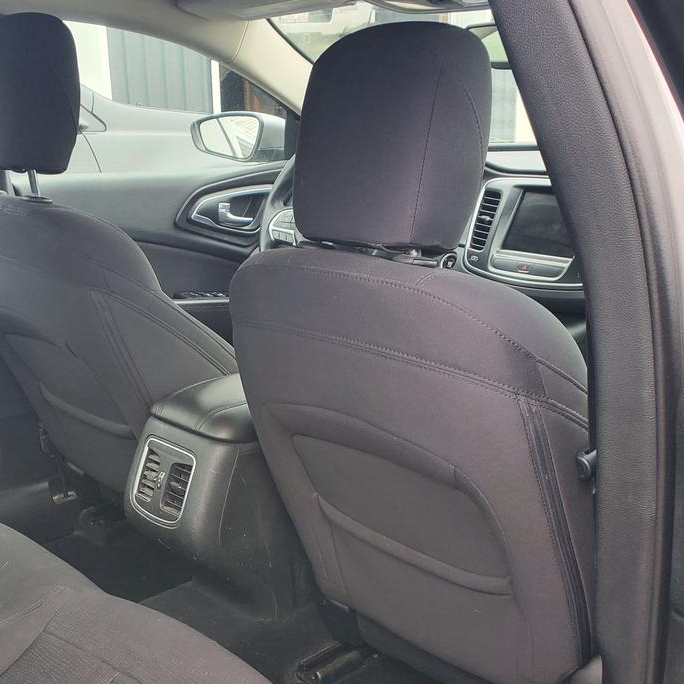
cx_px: 239
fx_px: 961
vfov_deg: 38.7
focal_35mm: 43
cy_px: 456
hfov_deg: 38.8
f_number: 2.4
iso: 160
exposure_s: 1/100
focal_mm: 4.3
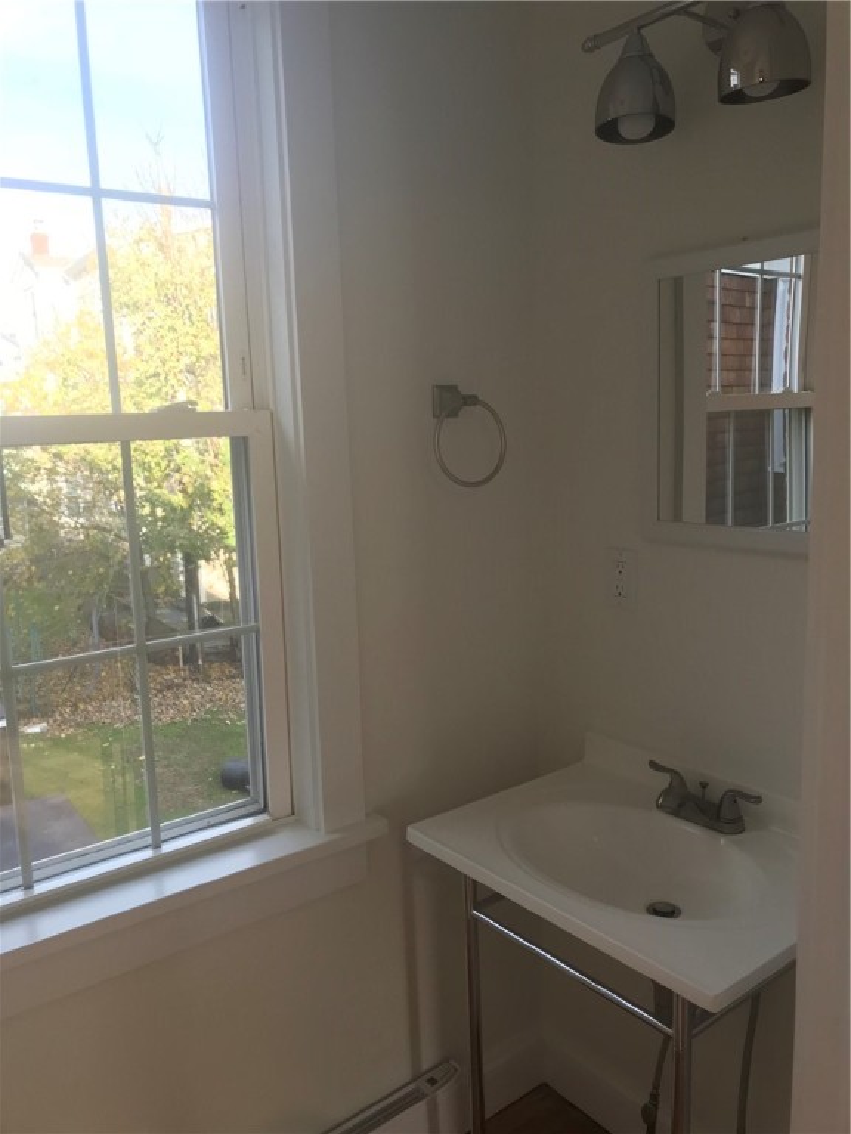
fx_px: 918
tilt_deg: -9.0
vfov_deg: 63.4
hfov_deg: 49.7
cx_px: 426
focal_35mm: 28
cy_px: 567
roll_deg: +1.2
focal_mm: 3.99
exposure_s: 1/121
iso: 40
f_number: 1.8
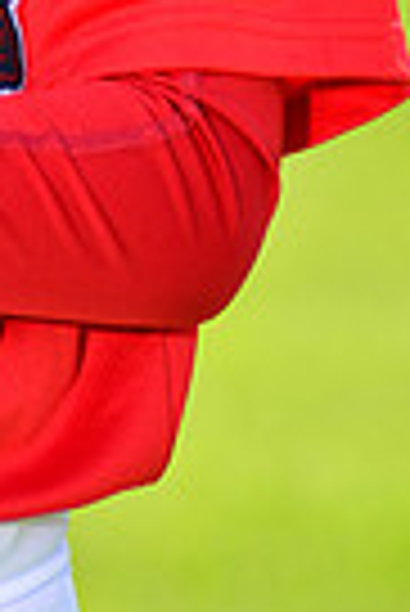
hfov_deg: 1.6
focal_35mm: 855
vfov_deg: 2.4
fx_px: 14568
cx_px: -228
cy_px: -356
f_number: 8
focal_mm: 200
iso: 200
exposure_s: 1/250
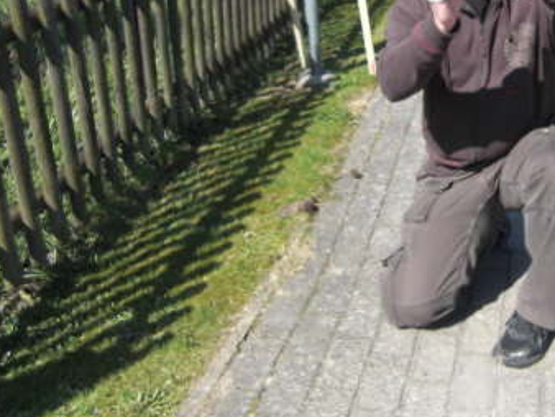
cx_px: 506
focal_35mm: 53
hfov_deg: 34.1
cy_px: 113
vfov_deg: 27.2
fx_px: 850
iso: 50
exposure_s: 1/800
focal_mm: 4.9
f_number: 2.6
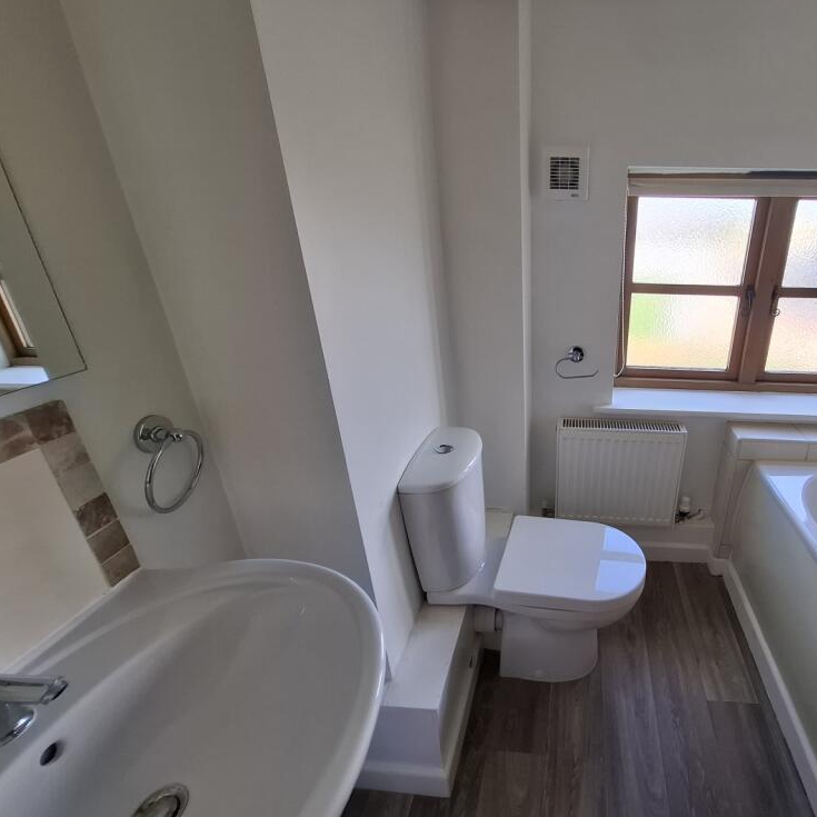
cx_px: 547
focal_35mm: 16
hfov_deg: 84.3
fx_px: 427
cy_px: 417
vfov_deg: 87.4
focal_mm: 1.74
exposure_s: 1/100
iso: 50
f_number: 2.2
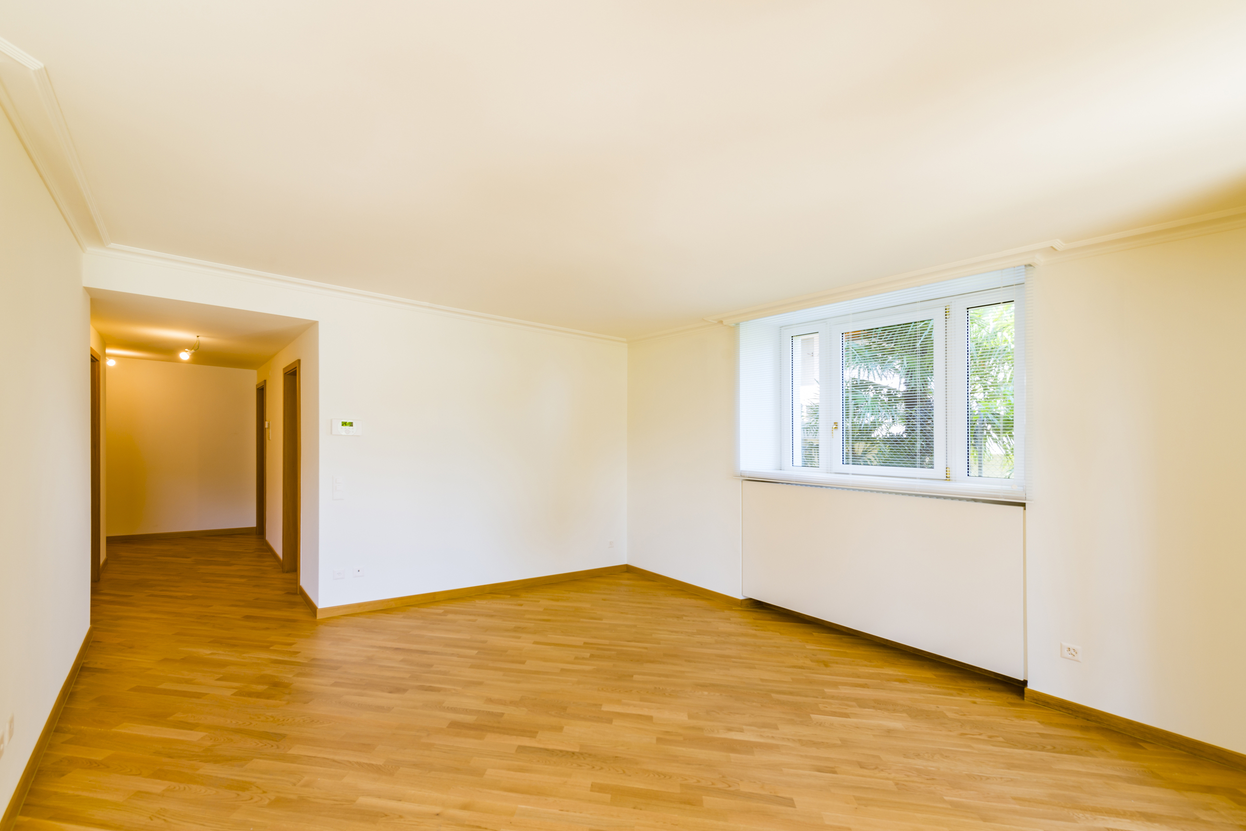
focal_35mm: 15
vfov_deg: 77.3
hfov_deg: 100.3
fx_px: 519
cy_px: 419
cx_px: 599
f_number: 8
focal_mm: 14
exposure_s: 1/5
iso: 100
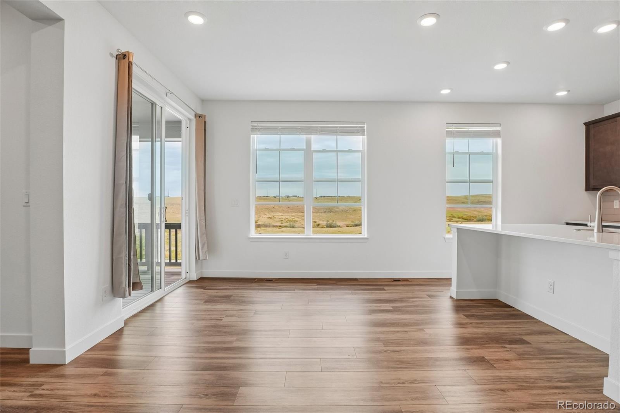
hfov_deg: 95.0
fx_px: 284
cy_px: 206
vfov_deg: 72.0
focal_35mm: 16
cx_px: 310
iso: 100
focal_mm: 11
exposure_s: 1/45
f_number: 8
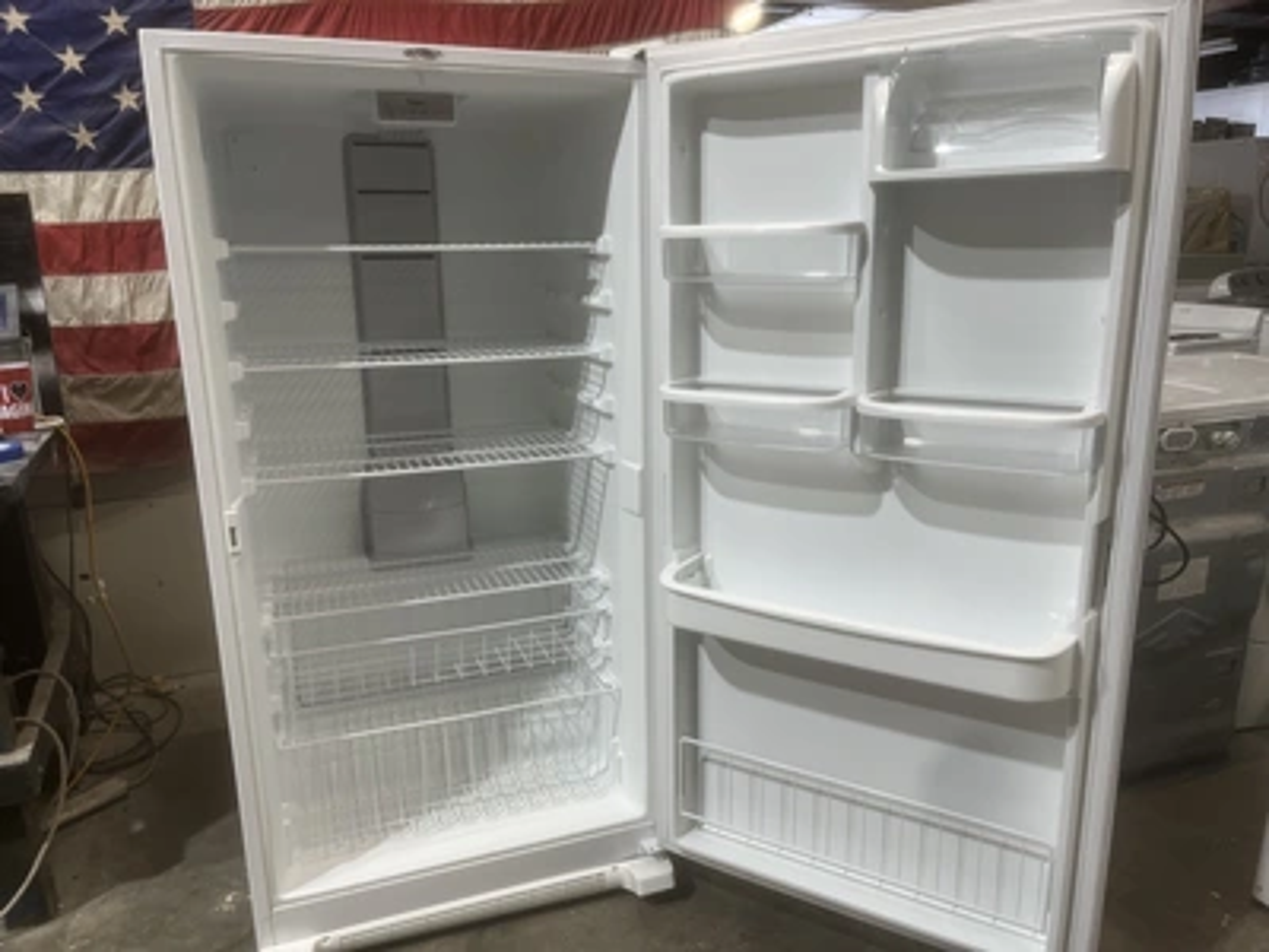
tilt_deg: -14.9
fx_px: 953
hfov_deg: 67.3
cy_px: 476
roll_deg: +1.0
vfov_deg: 53.1
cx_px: 634
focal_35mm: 26
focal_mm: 5.1
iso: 100
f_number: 1.6
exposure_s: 1/120
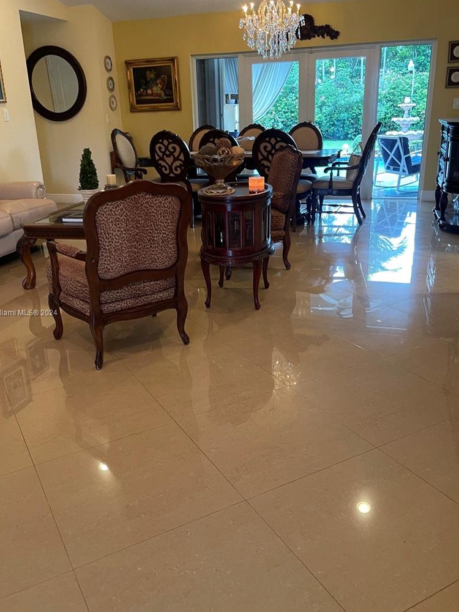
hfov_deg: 46.8
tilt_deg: -20.6
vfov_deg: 60.0
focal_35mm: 30
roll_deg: +3.3
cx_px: 221
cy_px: 313
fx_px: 530
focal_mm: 5.1
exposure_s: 1/60
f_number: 1.6
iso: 320
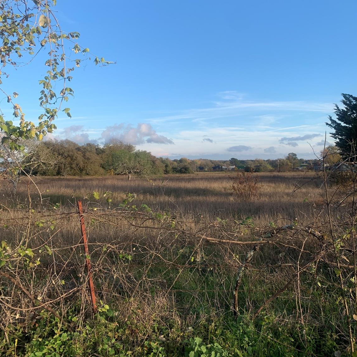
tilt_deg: +2.9
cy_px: 148
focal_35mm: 31
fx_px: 362
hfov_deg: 52.5
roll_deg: +0.6
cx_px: 179
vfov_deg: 52.3
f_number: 1.8
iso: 25
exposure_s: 1/1001
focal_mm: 4.25
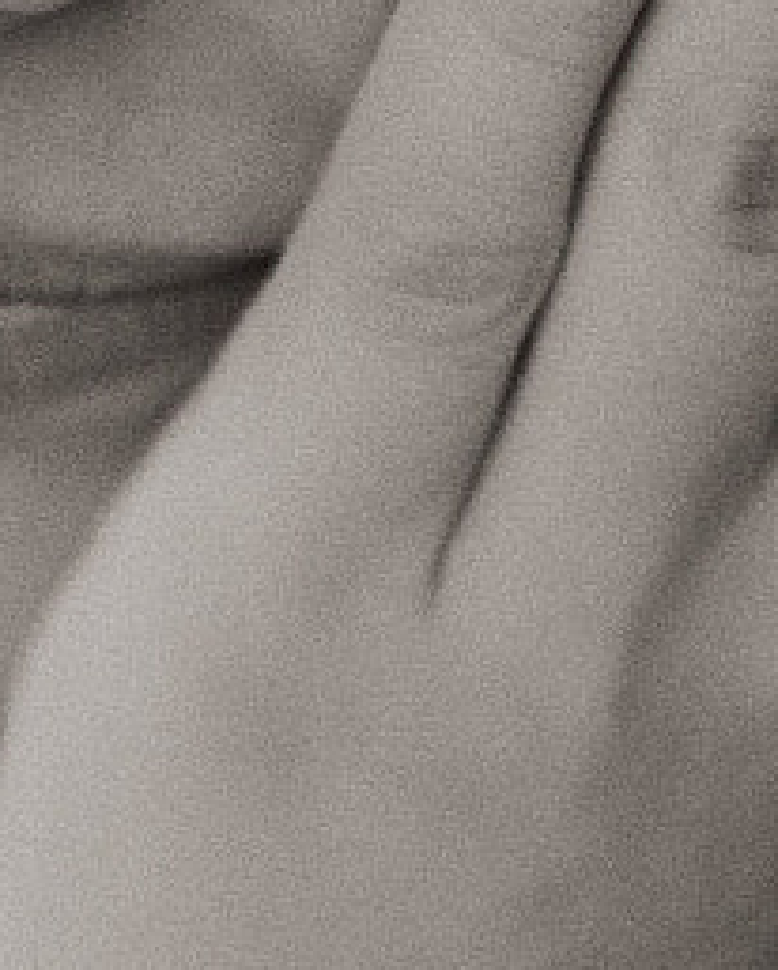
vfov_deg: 6.6
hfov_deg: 5.3
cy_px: 313
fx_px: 8394
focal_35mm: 292
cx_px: 136
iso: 125
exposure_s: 1/1000
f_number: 1.8
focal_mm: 50
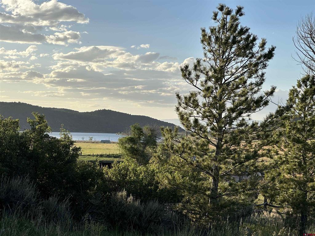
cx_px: 158
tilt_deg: +1.4
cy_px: 118
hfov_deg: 25.3
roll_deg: -2.0
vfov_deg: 19.1
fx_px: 701
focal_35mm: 77
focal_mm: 9
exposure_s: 1/619
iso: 32
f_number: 2.8
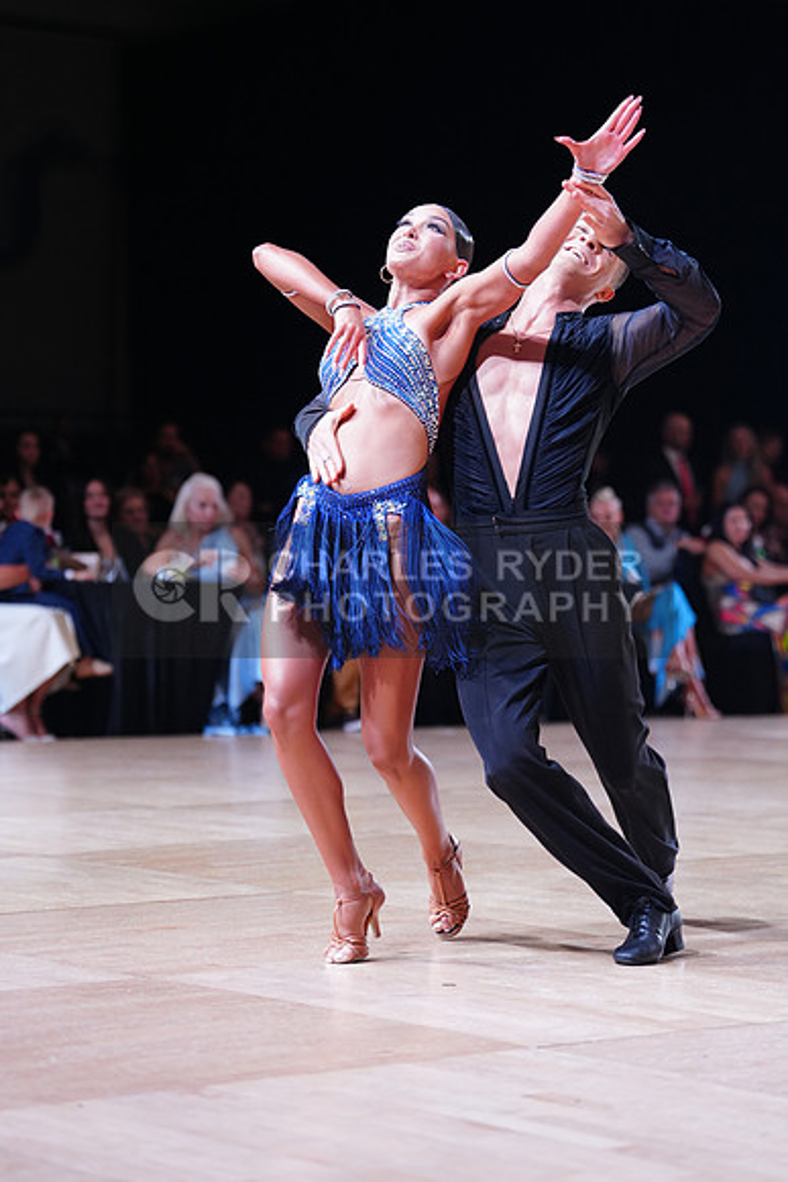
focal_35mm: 98
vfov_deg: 20.8
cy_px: 591
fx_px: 3215
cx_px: 394
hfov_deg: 14.0
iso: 1250
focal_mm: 98
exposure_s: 1/500
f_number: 2.8
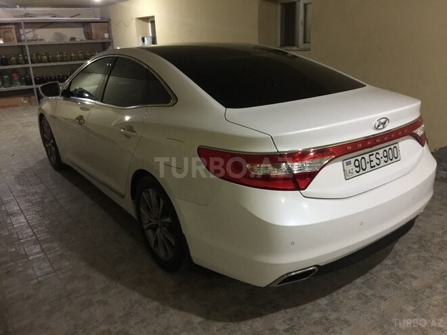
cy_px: 168
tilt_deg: -19.9
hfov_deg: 61.7
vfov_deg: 48.2
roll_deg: +1.6
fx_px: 374
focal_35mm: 29
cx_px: 224
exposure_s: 1/8
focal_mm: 4.15
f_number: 2.2
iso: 125
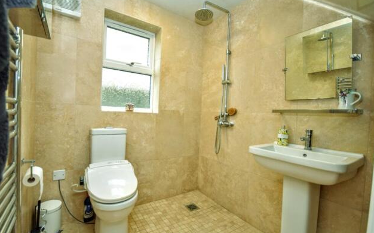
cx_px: 183
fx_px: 163
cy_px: 121
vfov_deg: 71.2
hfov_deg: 97.8
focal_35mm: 16
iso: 360
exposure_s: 1/60
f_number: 4.5
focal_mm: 10
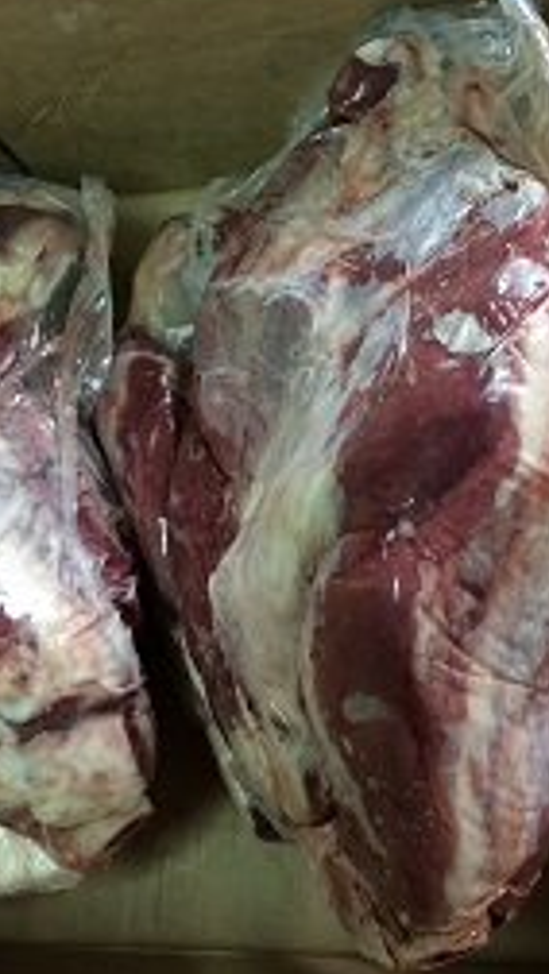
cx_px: 369
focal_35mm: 47
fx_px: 1215
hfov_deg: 25.3
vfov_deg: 43.7
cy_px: 485
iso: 125
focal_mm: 4.15
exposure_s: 1/30
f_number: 2.2
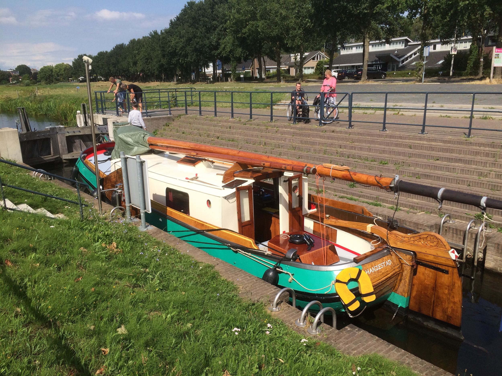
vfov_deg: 48.2
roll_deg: +2.1
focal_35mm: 29
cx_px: 251
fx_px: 421
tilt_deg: -17.3
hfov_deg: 61.7
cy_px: 188
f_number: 2.2
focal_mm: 4.15
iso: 32
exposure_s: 1/2415
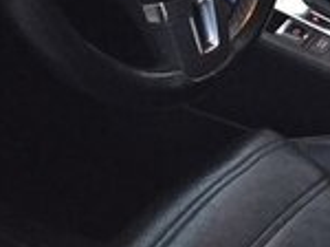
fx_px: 1218
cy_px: -160
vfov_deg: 11.0
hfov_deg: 15.4
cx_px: 211
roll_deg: -1.3
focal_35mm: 128
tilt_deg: -22.3
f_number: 2.2
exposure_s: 1/33
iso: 200
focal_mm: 4.15
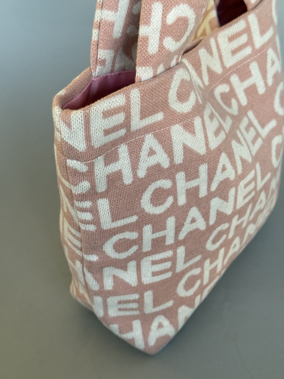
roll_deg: -0.6
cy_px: 190
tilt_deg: -37.1
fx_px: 525
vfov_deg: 39.7
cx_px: 142
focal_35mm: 48
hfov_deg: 30.3
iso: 100
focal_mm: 6.76
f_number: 1.78
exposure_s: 1/111
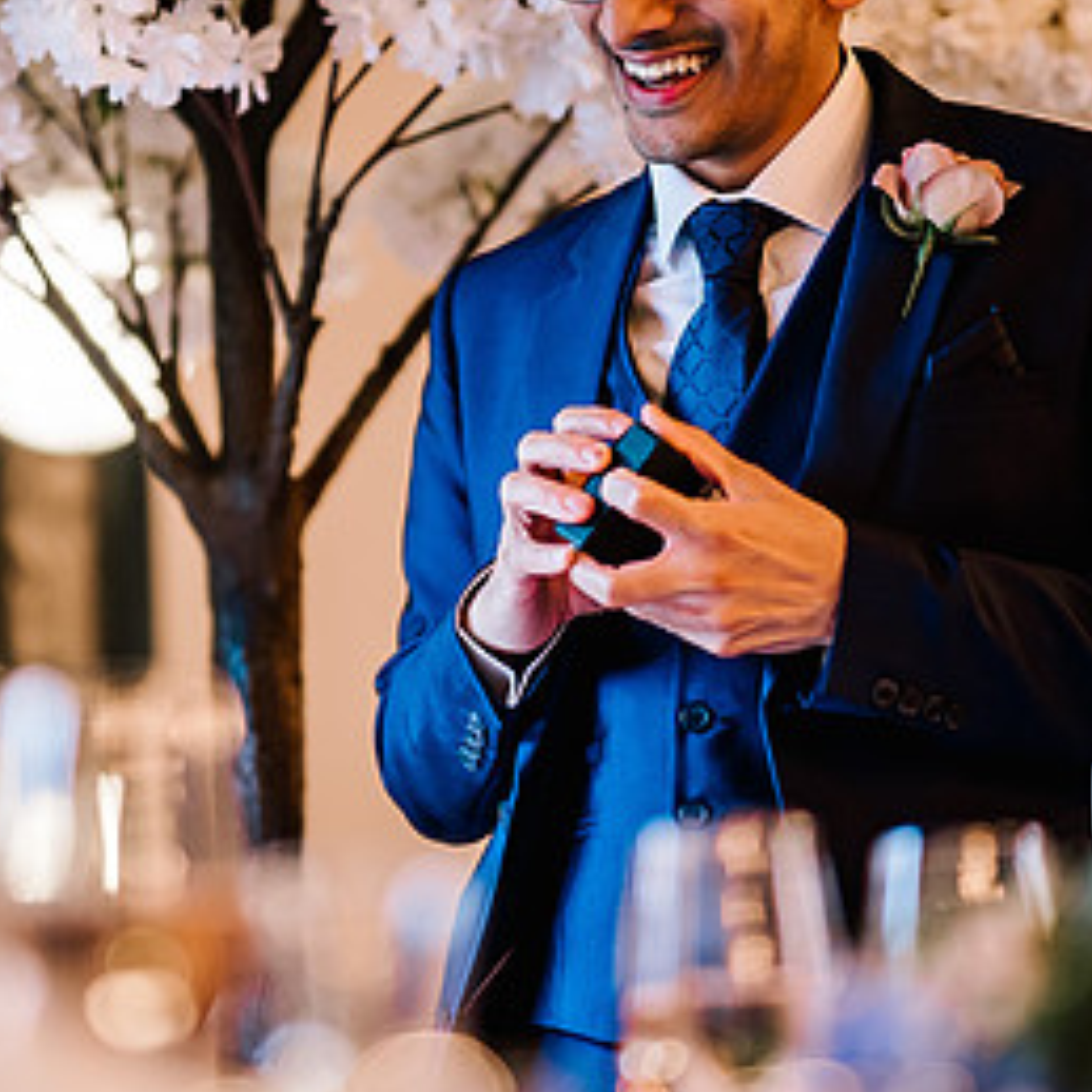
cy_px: 474
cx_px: 392
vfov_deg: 10.8
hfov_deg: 10.8
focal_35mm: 162
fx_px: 5782
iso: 640
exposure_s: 1/250
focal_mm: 85
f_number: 1.4
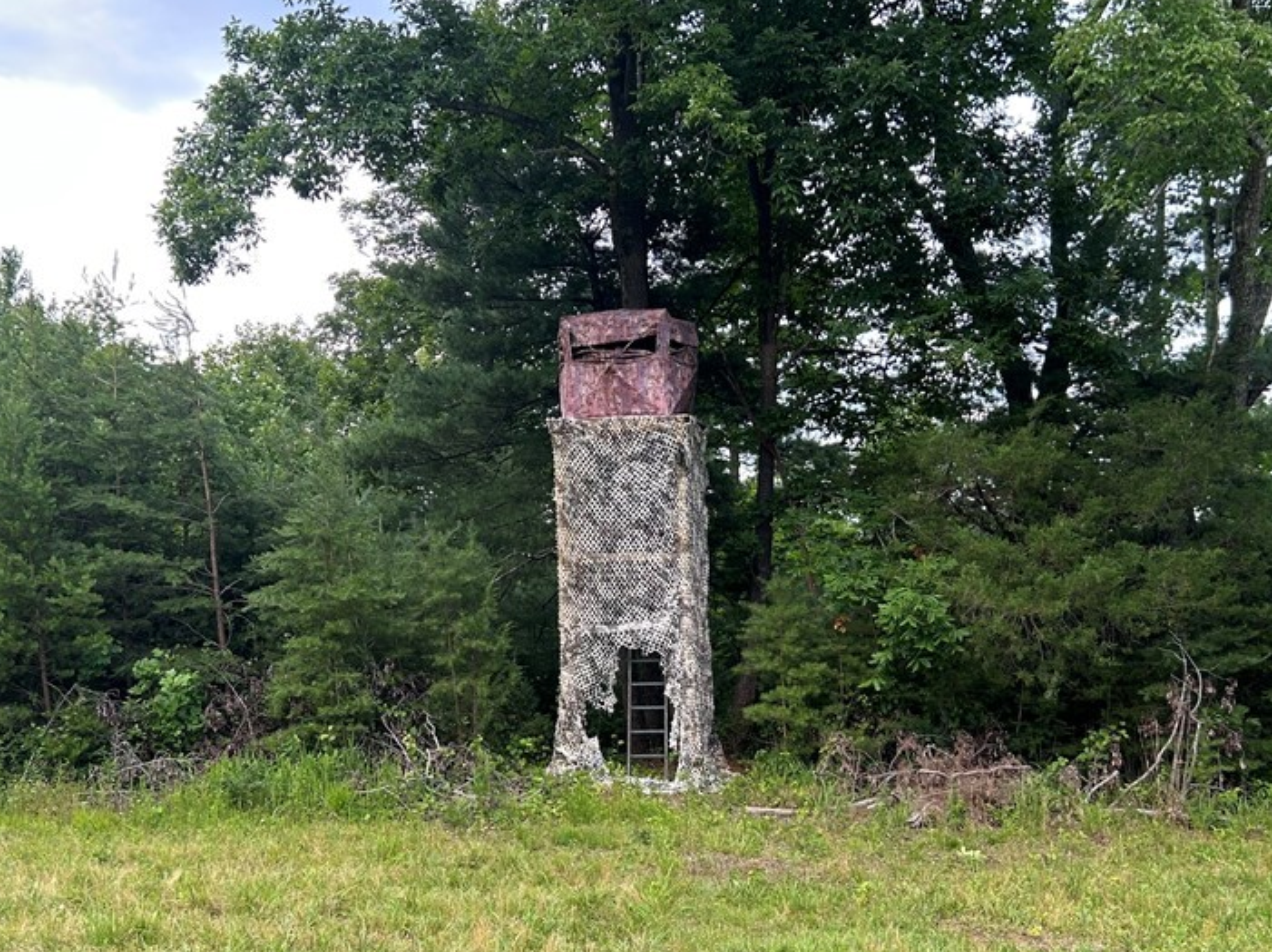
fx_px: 1396
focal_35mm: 38
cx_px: 523
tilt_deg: +0.3
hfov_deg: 48.8
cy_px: 562
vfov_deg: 37.6
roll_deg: +0.6
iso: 40
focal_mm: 5.7
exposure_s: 1/159
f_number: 1.5
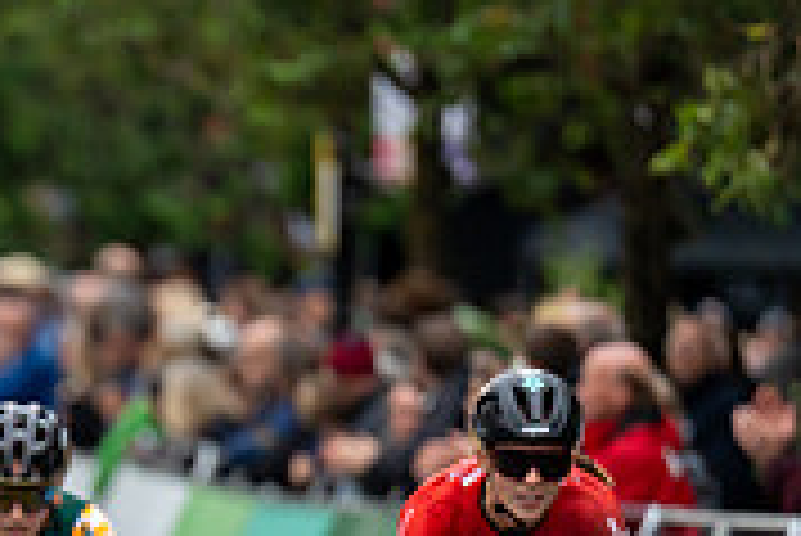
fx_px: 14318
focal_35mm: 643
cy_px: 565
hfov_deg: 3.2
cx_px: -158
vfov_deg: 2.1
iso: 1000
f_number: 2.8
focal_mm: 197
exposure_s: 1/800
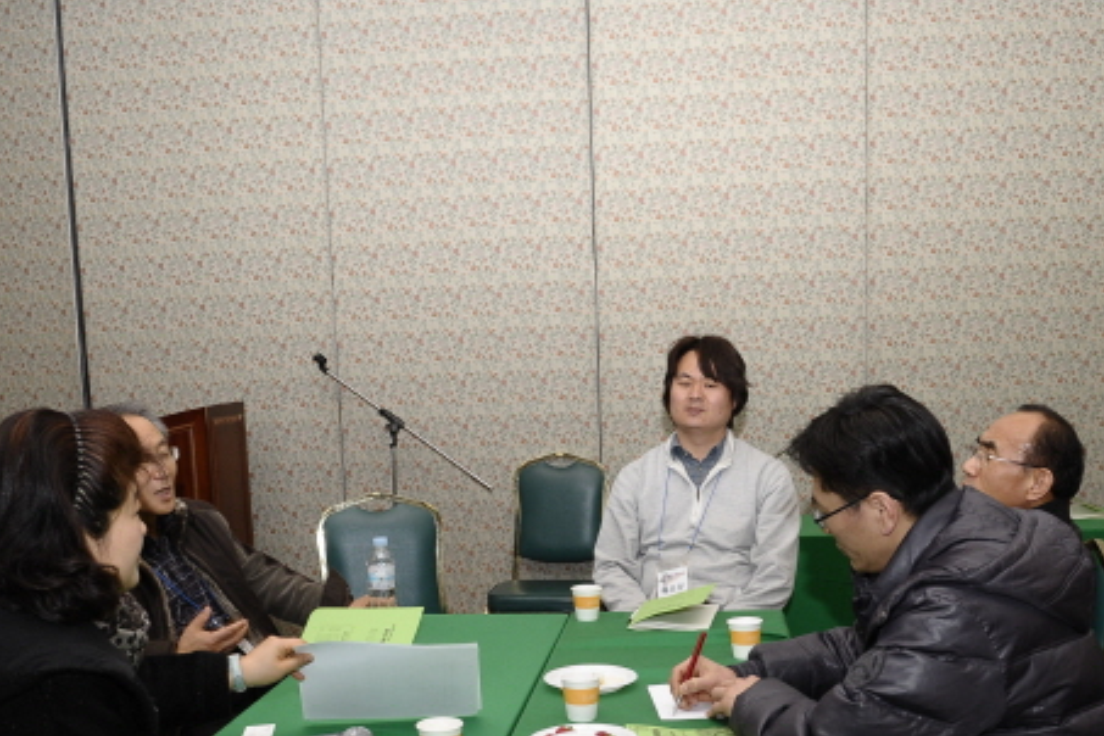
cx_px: 563
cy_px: 533
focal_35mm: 43
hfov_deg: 45.4
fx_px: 1319
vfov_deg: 30.8
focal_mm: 26
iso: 800
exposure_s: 1/100
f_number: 7.1
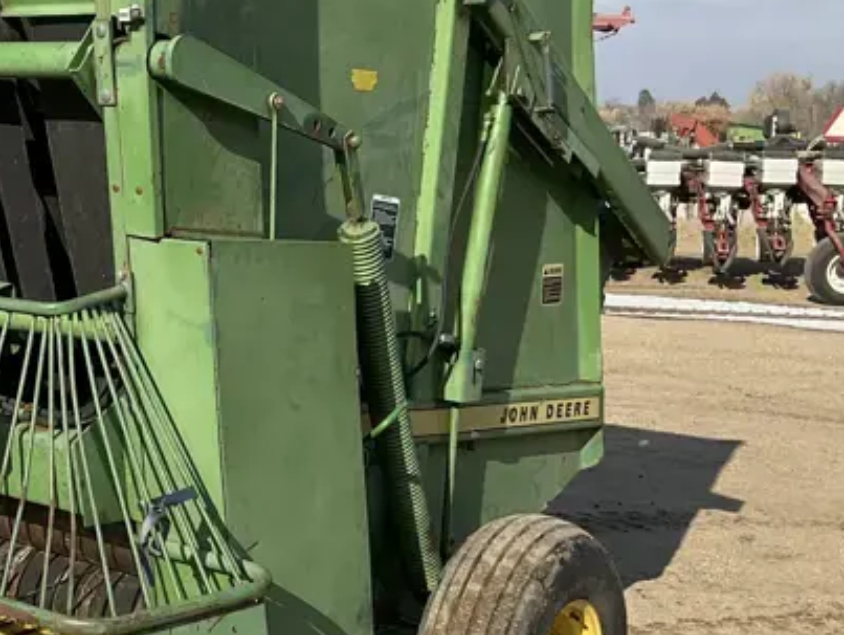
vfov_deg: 21.3
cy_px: 331
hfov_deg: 26.2
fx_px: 1684
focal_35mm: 69
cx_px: -65
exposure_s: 1/1675
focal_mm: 3
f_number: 1.8
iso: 25
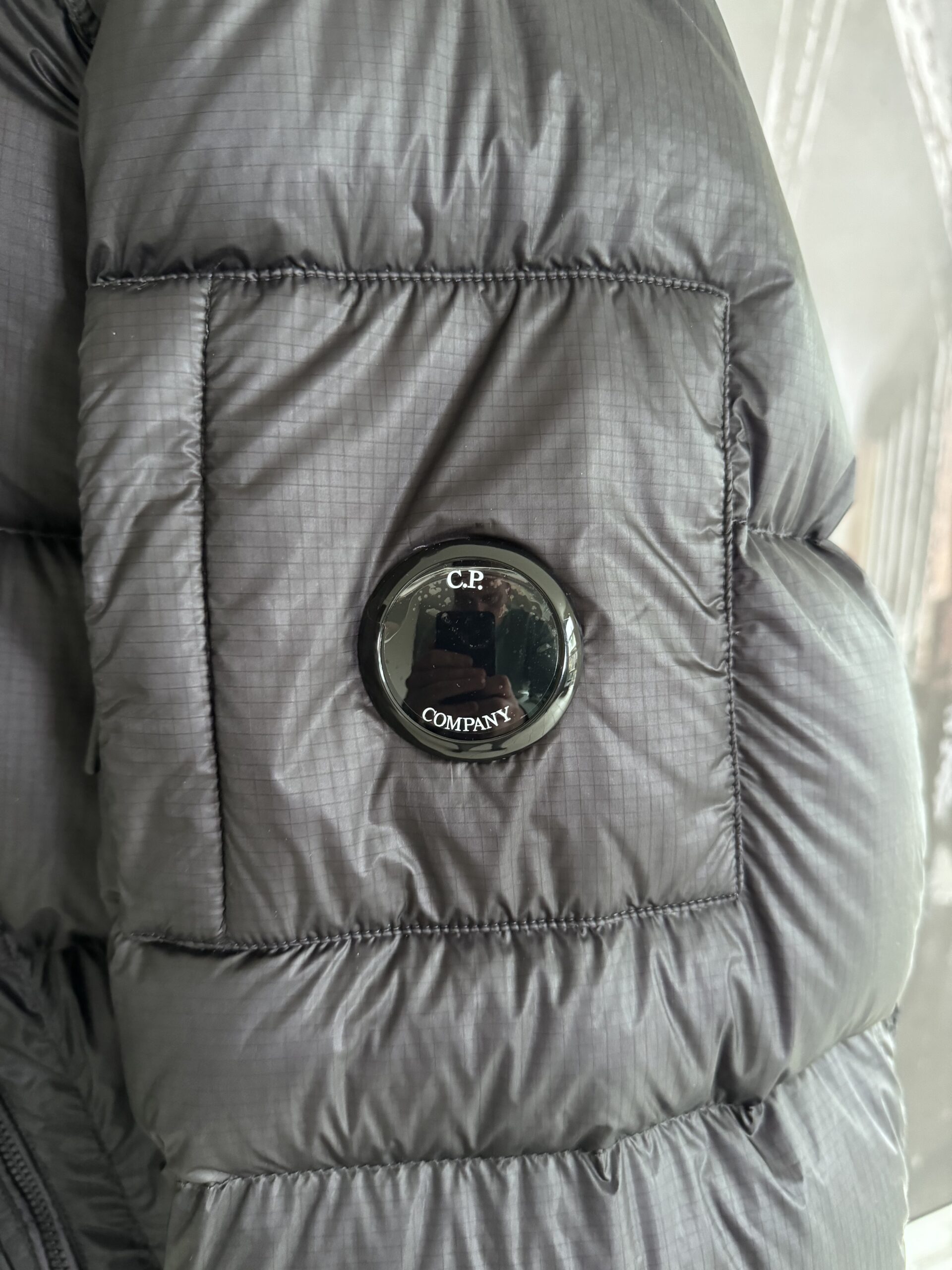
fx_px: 880
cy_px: 635
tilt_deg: -15.9
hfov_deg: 56.8
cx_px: 476
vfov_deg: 71.6
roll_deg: -0.6
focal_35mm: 24
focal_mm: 6.76
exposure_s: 1/40
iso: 1000
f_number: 1.78
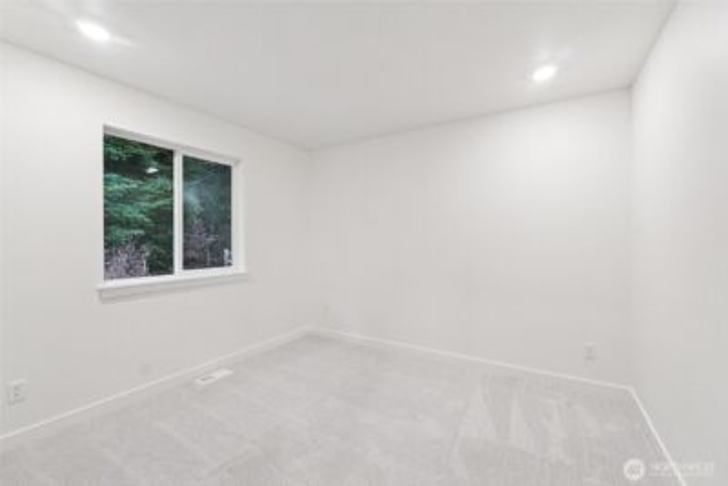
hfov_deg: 100.4
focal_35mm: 15
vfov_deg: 77.4
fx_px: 303
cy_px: 243
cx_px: 364
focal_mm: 10
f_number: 9
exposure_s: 1/30
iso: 2000
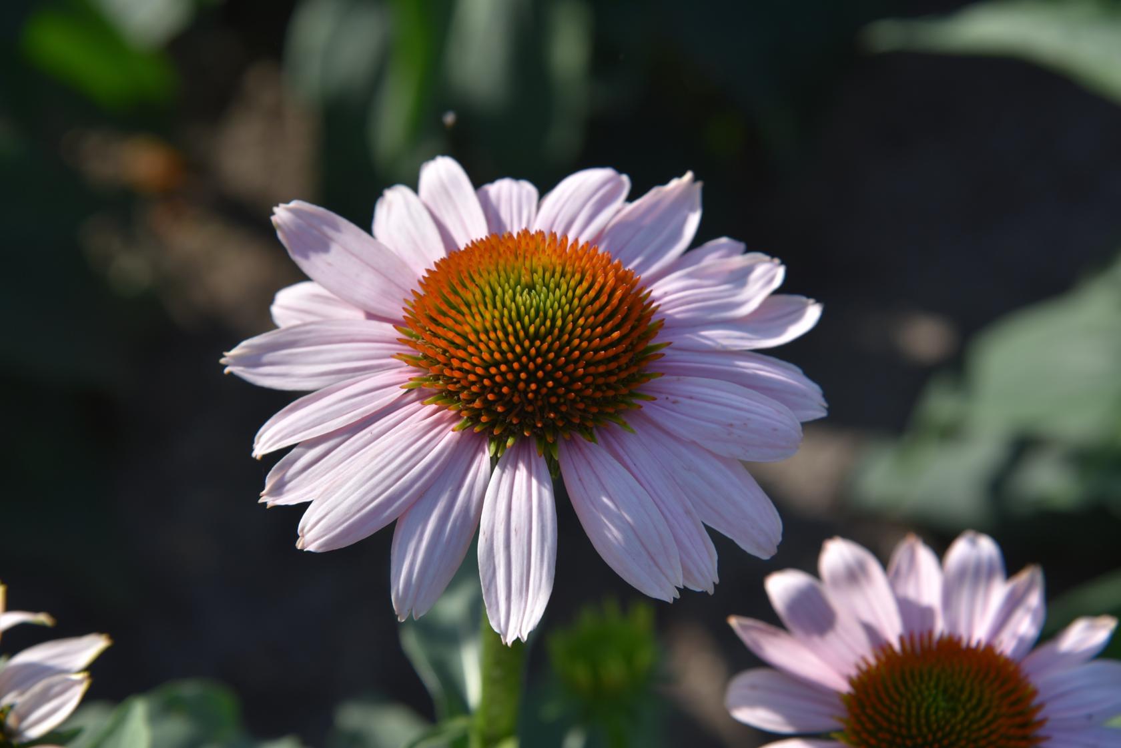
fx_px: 3737
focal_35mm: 120
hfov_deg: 17.1
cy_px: 374
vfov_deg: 11.4
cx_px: 560
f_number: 7.1
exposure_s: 1/800
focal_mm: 120
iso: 320
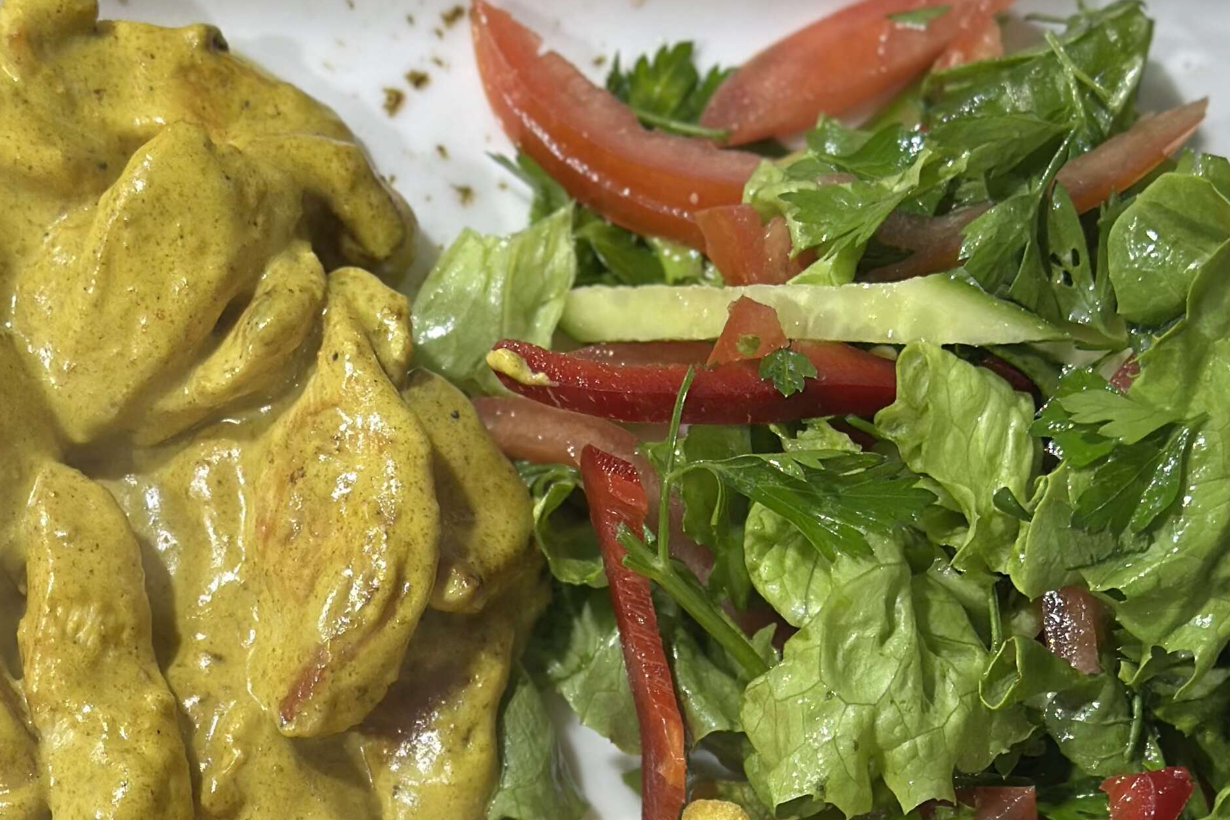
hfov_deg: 19.0
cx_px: 375
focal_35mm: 107
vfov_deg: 12.3
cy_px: 1174
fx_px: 3656
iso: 100
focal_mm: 6.86
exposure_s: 1/50
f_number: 1.78
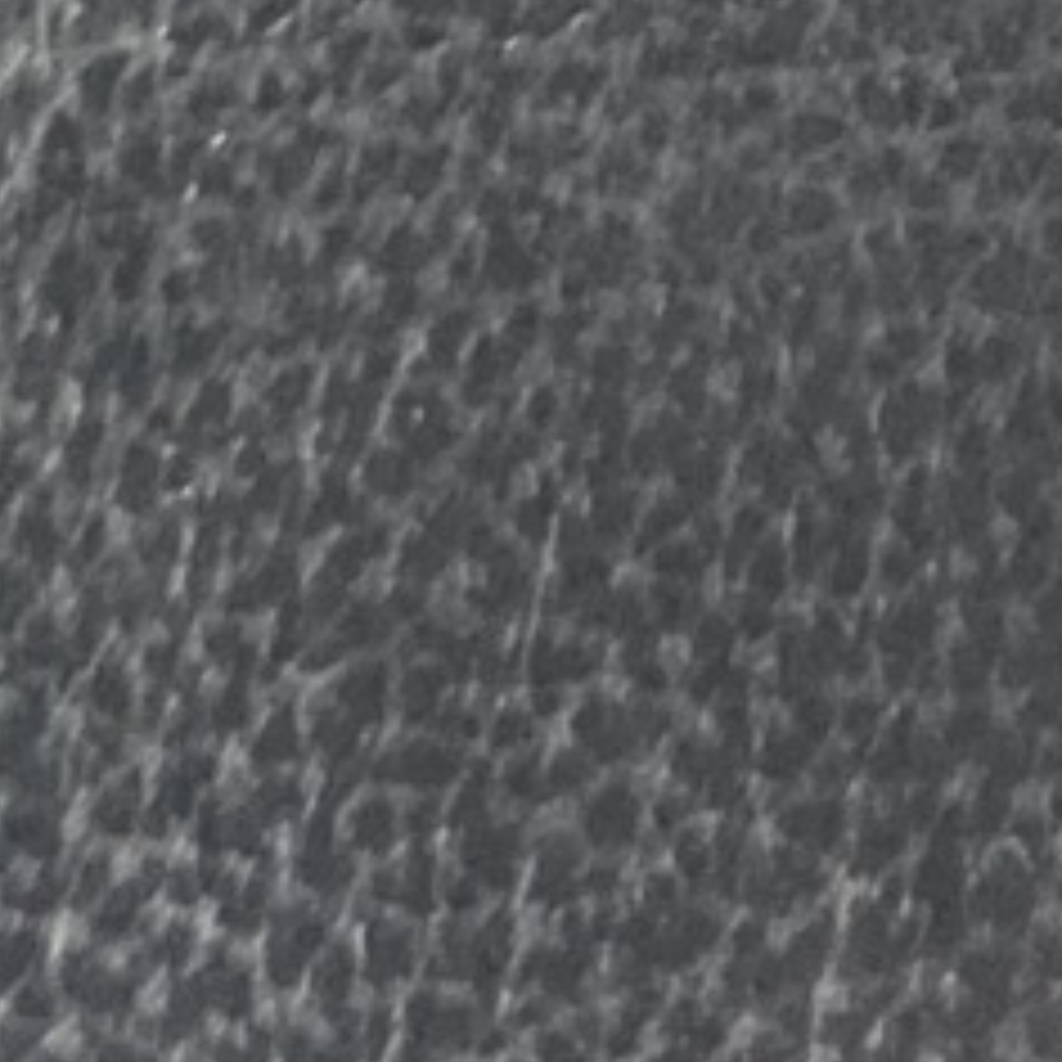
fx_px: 6074
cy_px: -1868
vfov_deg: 8.7
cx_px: 572
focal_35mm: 175
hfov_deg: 10.0
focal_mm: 4.2
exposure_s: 1/60
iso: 400
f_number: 1.6
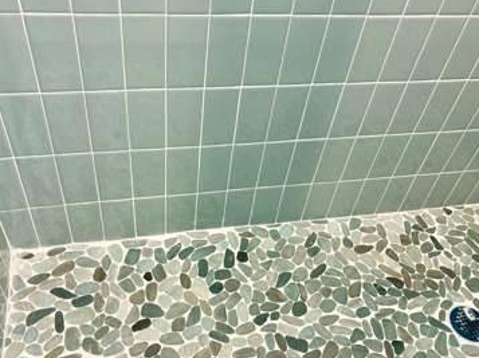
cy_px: 205
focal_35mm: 35
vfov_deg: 40.5
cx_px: 247
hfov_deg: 52.7
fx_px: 484
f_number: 1.6
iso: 32
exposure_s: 1/26
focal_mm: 5.96
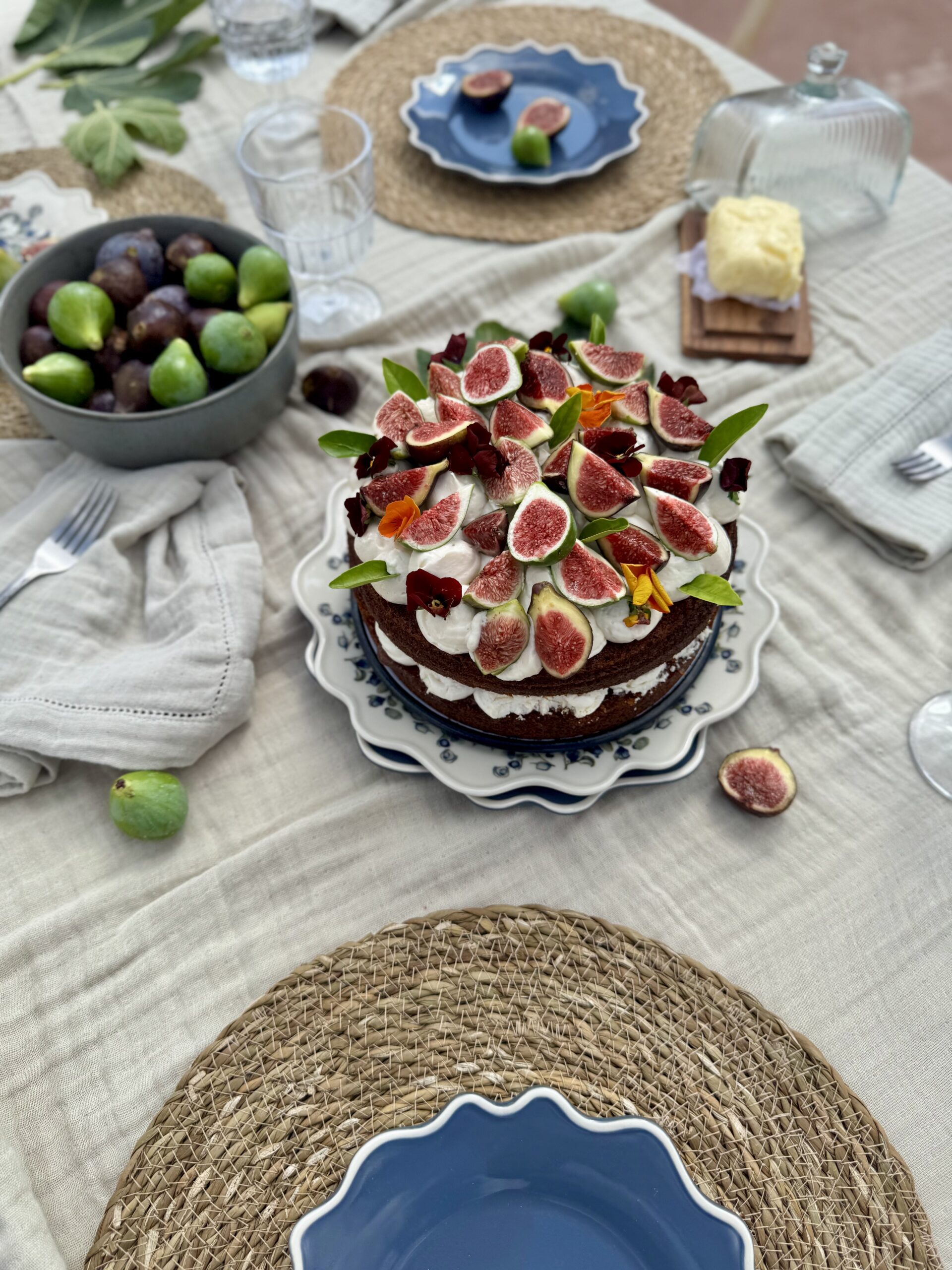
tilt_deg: -57.6
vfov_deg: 71.6
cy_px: 635
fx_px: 880
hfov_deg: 56.8
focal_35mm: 24
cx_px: 476
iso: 80
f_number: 1.78
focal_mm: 6.76
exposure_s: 1/3802
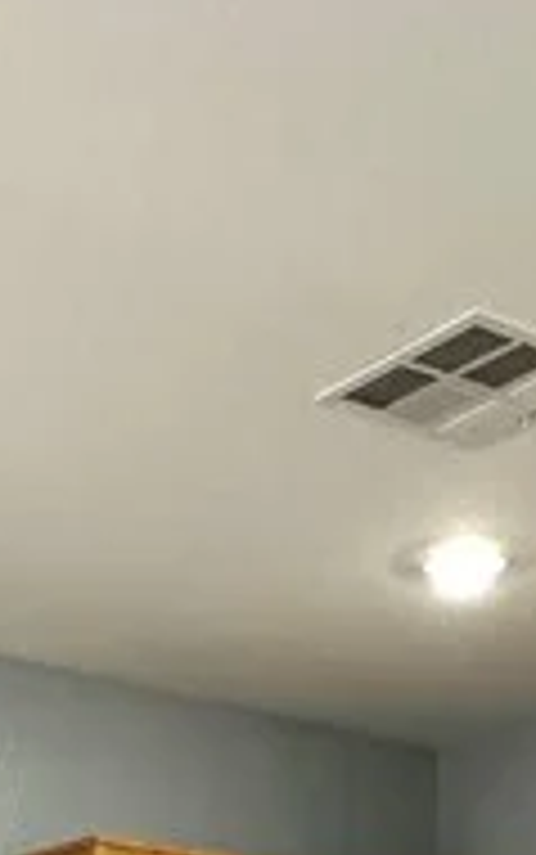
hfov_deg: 16.2
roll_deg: -0.1
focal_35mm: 80
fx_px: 1867
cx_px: 99
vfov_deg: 20.6
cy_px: 1400
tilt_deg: -5.9
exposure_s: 1/120
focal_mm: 2.22
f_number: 2.2
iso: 250
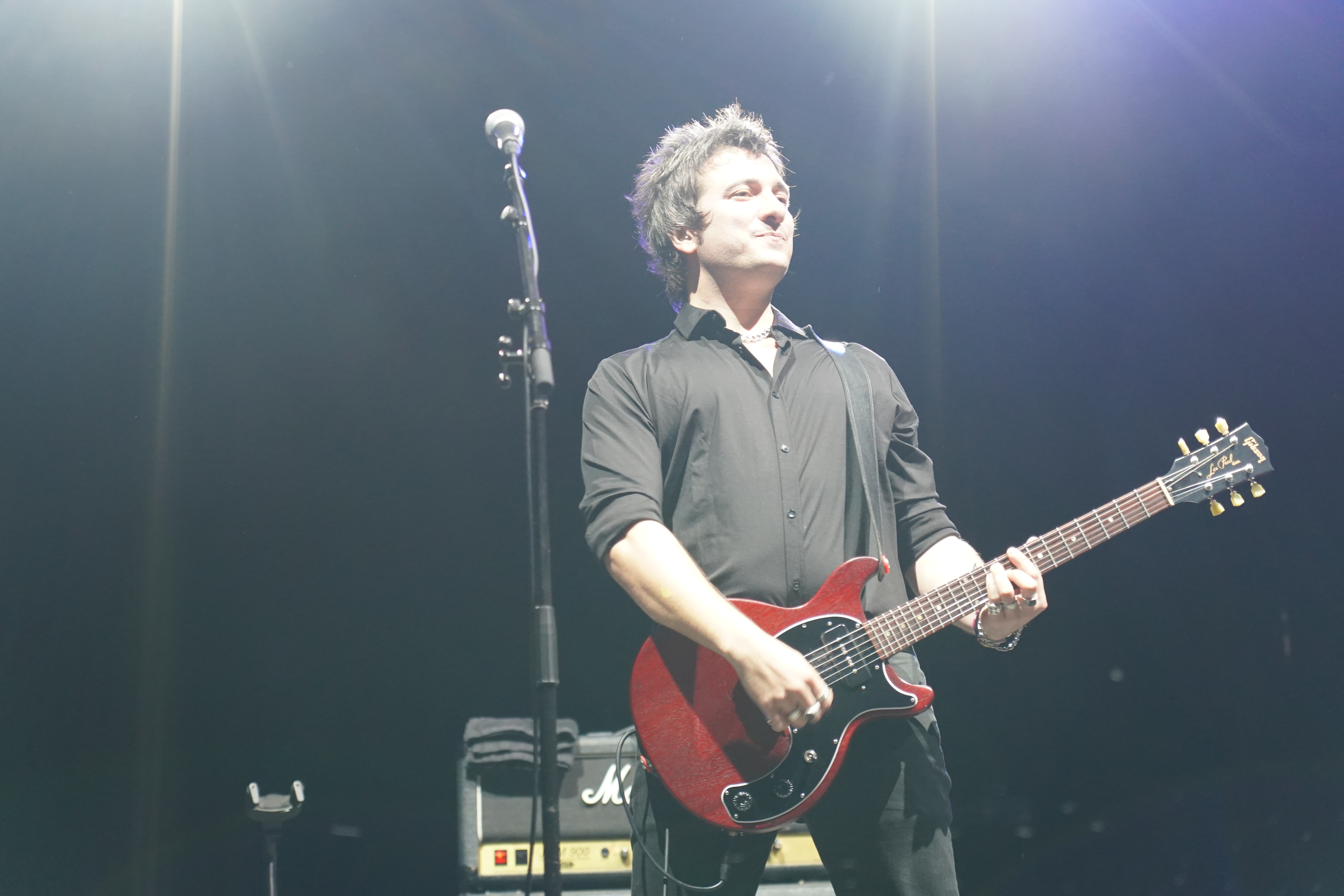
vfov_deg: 13.0
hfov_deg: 19.5
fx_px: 3920
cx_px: 672
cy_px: 448
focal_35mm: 105
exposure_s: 1/160
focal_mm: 105
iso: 3200
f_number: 4
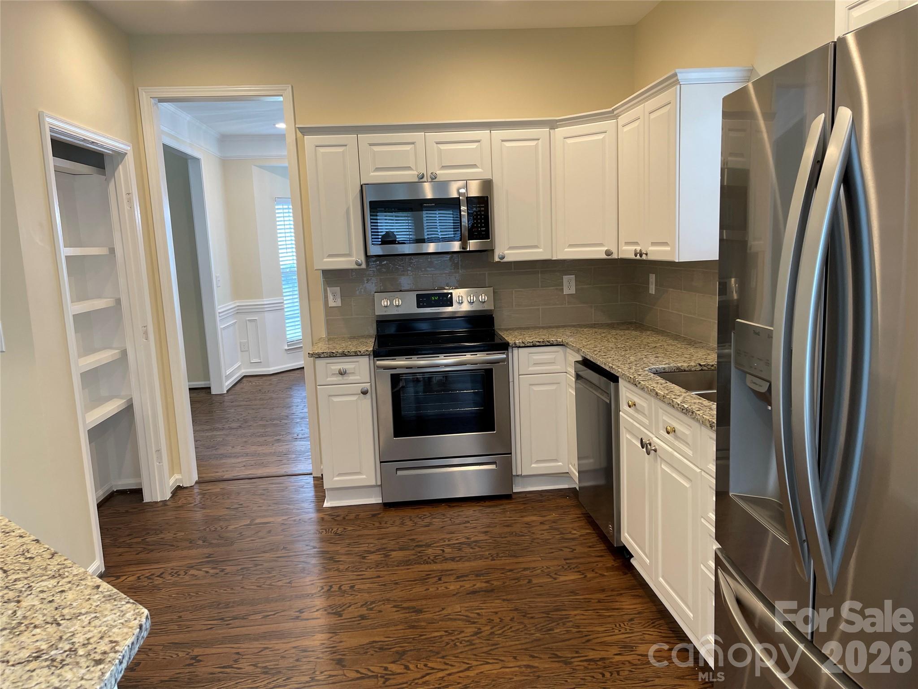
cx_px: 459
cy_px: 344
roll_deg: +2.9
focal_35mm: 26
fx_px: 690
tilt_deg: -8.7
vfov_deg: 53.1
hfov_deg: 67.3
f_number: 1.6
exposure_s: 1/60
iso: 80
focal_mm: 5.1
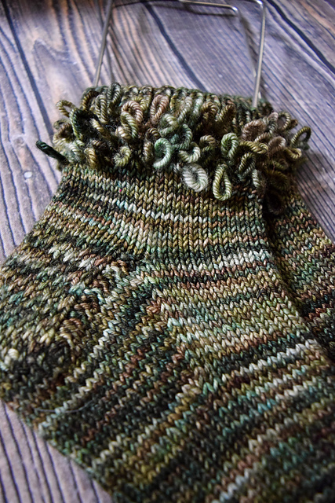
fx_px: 377
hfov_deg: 48.0
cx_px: 168
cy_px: 252
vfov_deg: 67.4
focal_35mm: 27
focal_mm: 18
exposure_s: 1/80
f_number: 3.5
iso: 3200
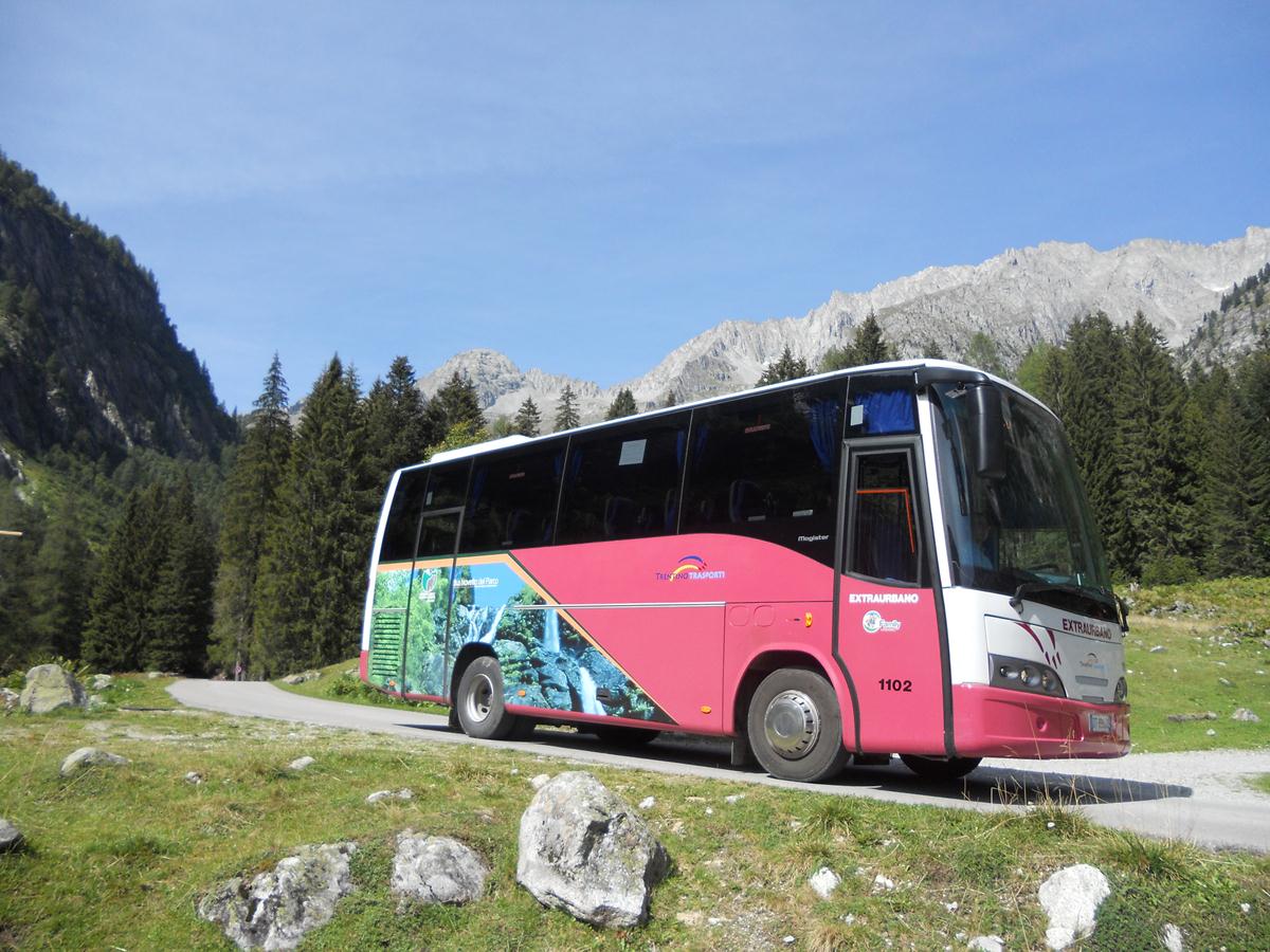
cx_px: 635
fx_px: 991
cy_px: 476
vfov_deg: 51.4
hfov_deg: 65.3
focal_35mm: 27
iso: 80
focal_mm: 4.9
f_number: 3.2
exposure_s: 1/640
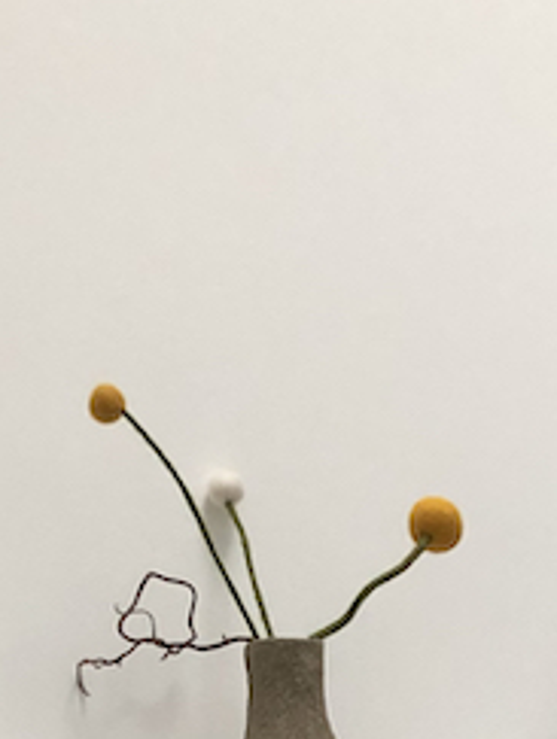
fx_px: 2461
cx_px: 615
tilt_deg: -10.6
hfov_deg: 12.7
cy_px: 1384
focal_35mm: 115
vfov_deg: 14.7
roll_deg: +1.2
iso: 64
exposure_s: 1/17
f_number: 1.8
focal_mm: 3.99
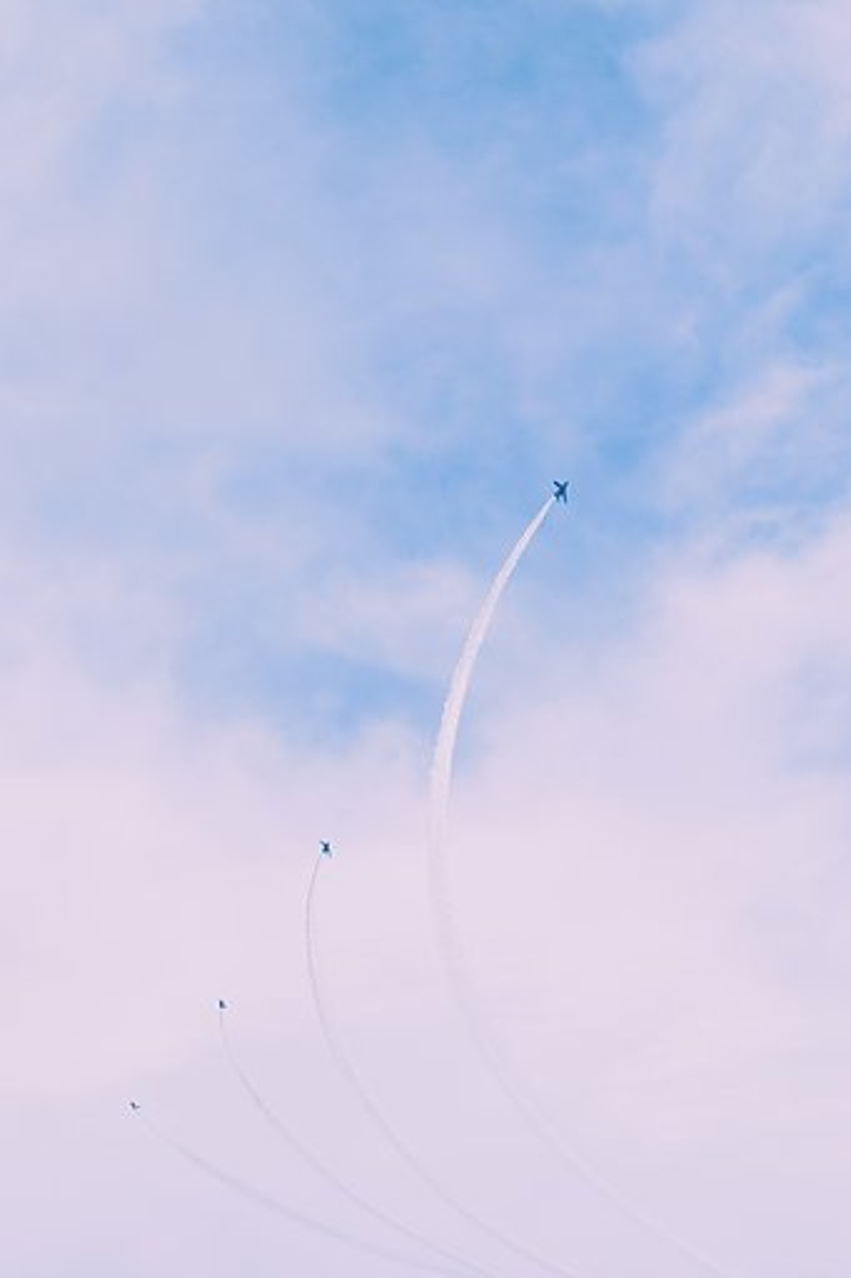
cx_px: 426
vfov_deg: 17.1
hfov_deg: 11.4
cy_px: 639
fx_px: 4258
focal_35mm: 120
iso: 400
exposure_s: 1/900
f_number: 11
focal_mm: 80
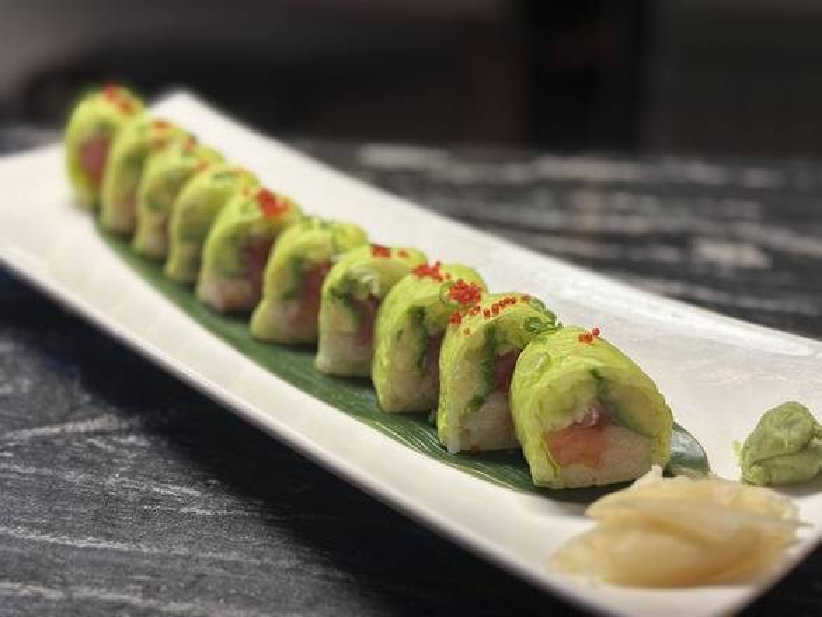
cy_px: 308
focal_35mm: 48
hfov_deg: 39.6
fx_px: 1140
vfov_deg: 30.3
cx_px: 411
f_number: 1.78
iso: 125
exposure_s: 1/60
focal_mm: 6.86
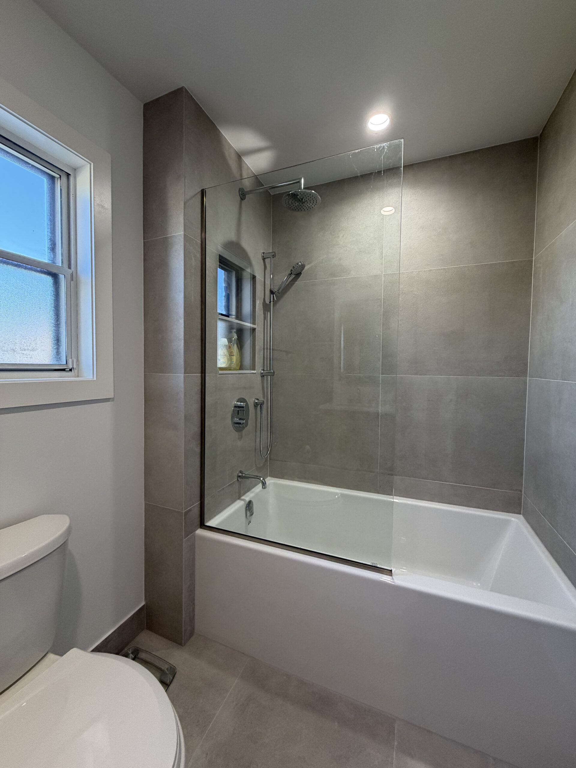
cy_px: 384
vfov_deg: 102.1
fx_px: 311
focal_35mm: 14
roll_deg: -0.8
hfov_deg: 85.7
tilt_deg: -1.5
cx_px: 288
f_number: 2.2
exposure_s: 1/120
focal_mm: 2.22
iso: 250
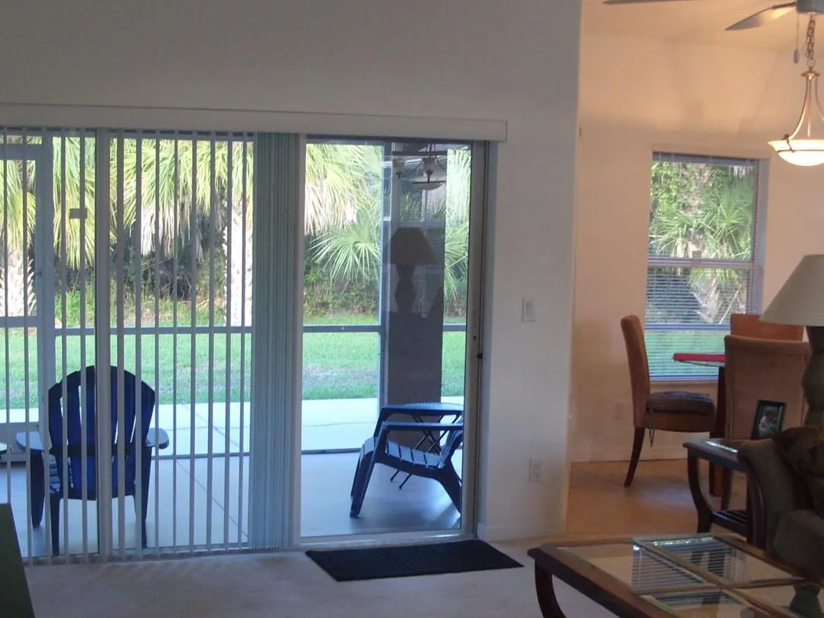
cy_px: 417
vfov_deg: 27.8
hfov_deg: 36.8
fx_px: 1238
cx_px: 415
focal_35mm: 52
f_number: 2.8
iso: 200
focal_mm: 7.8
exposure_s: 1/45
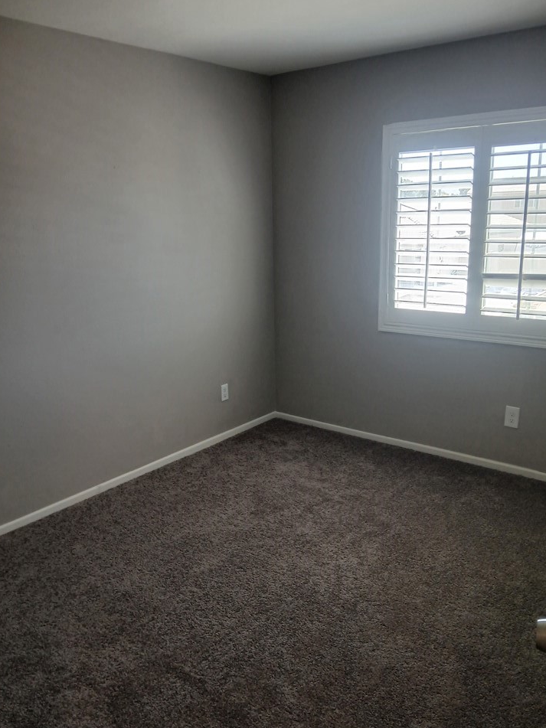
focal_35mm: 28
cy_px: 378
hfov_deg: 49.7
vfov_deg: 63.4
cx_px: 283
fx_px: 589
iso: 100
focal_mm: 3.98
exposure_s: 1/60
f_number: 1.8
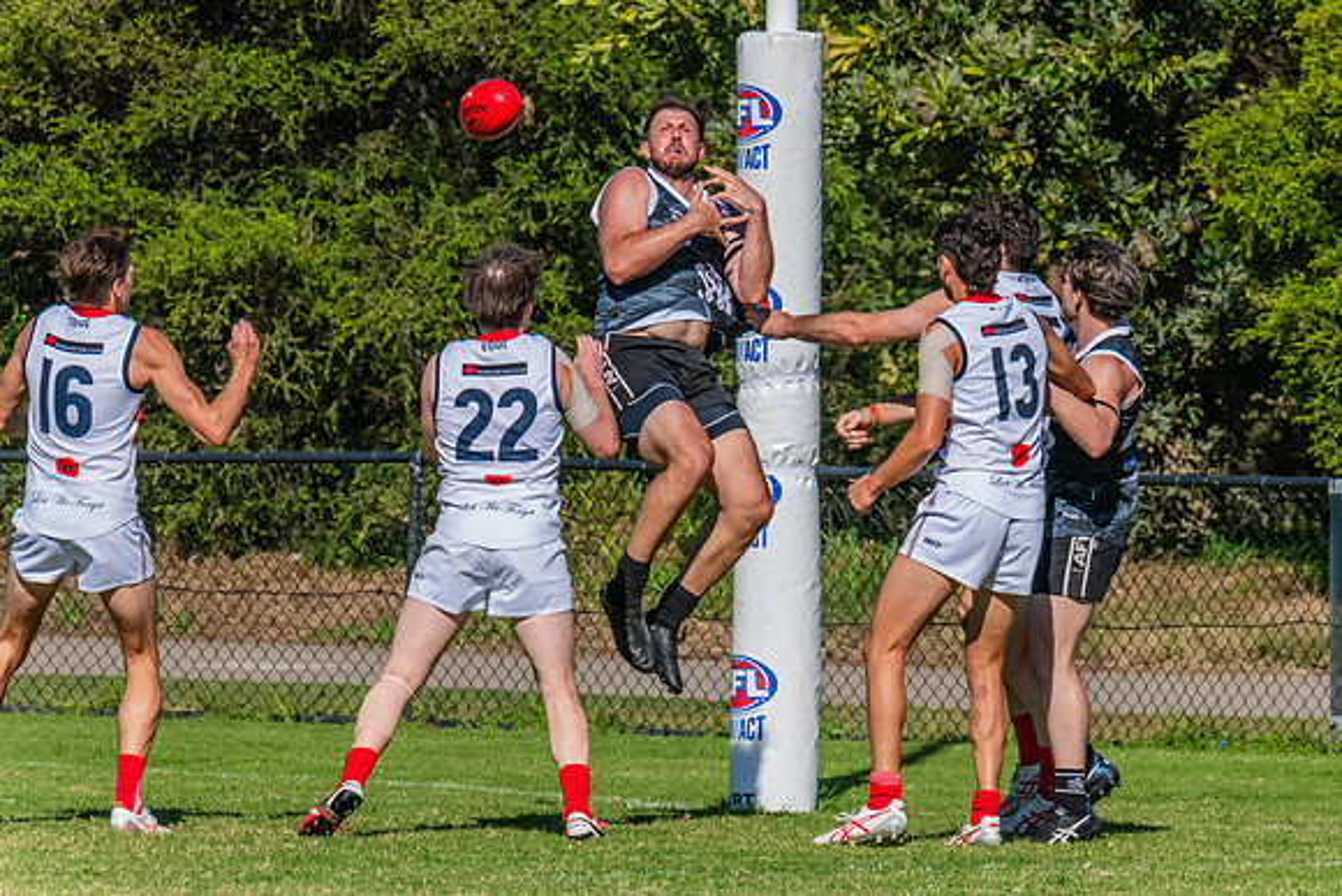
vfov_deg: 2.0
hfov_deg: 3.0
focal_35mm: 683
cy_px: 386
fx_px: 25478
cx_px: 764
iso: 1600
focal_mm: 600
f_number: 18
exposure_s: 1/1600
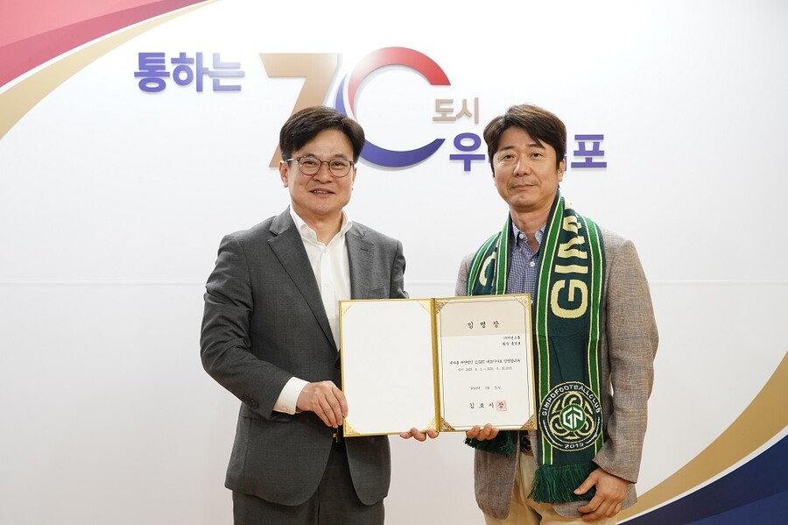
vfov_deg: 27.0
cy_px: 262
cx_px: 394
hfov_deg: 39.6
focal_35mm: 50
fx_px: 1094
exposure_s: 1/160
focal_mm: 50
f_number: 5.6
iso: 2500
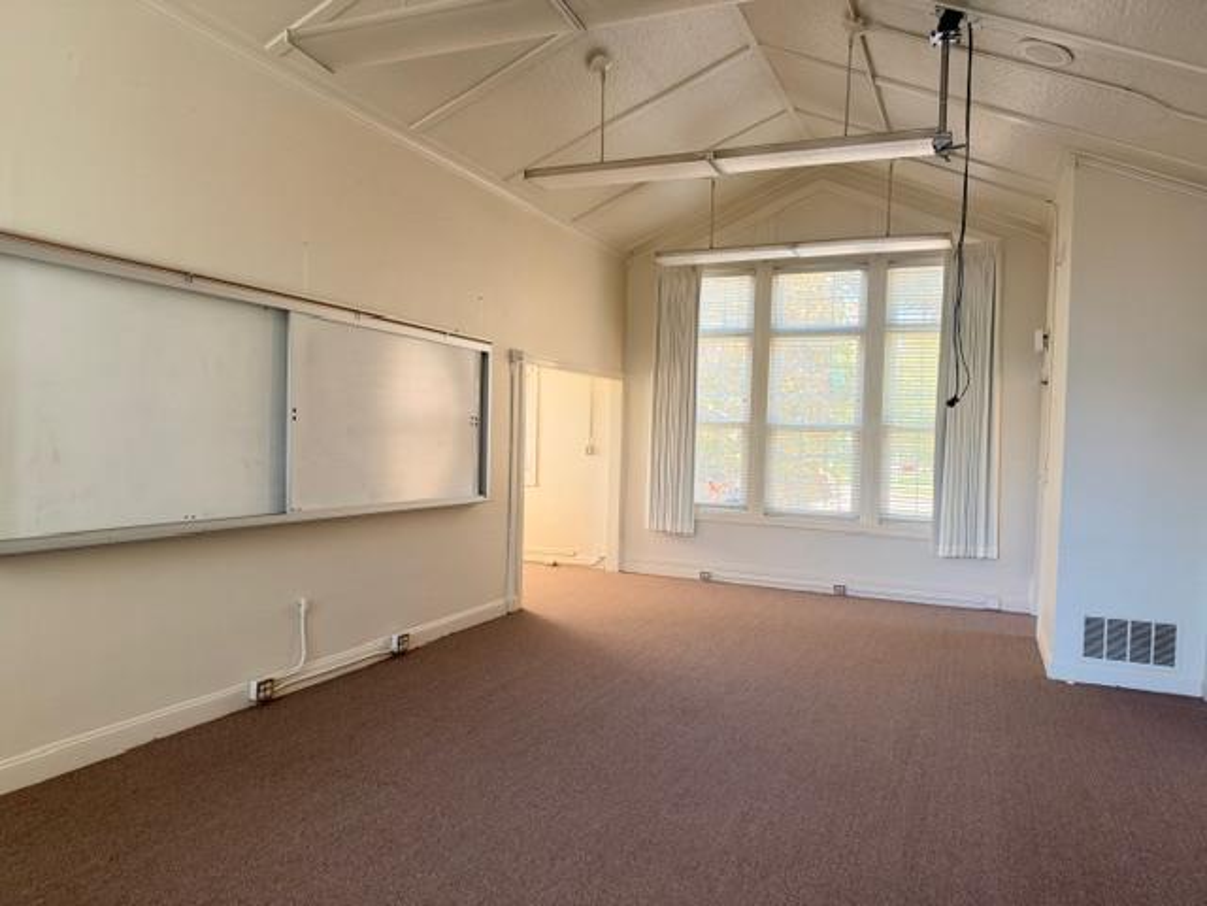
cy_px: 453
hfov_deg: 71.6
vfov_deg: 56.8
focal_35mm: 24
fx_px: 837
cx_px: 604
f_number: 1.8
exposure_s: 1/121
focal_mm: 6.93
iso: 200
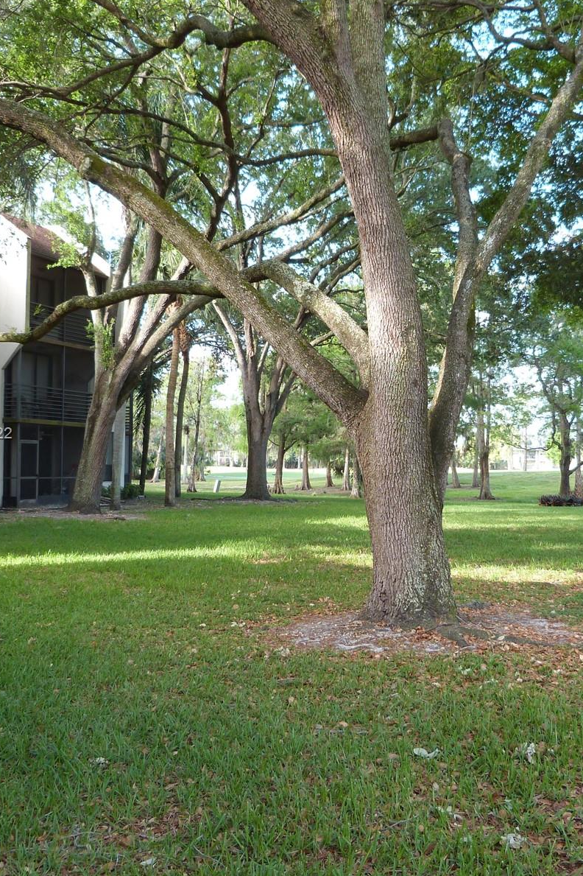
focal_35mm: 42
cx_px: 366
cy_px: 435
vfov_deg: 46.4
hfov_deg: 31.7
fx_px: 1021
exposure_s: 1/60
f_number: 2.9
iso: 100
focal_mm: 5.2
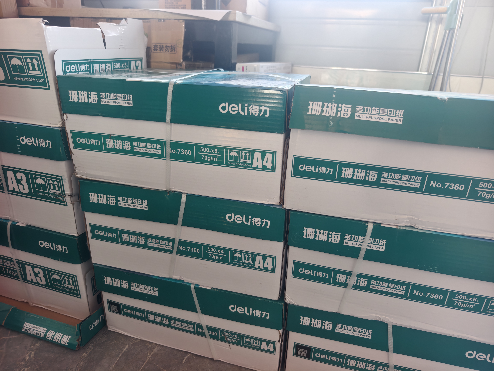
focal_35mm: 23
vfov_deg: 58.9
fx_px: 328
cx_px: 247
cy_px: 186
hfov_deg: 73.9
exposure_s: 1/100
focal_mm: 8.67
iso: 255
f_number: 1.75
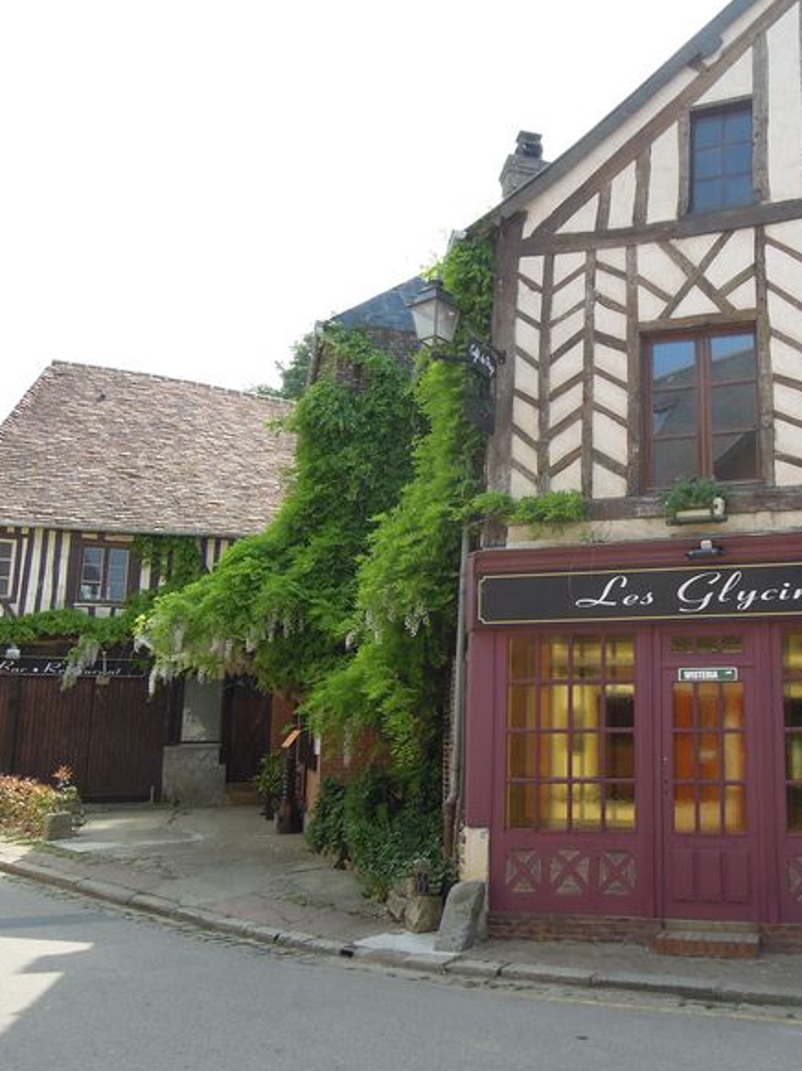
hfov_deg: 41.6
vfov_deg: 55.4
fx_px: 1020
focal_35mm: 33
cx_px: 609
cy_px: 543
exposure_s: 1/800
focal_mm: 4.3
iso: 160
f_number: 2.8
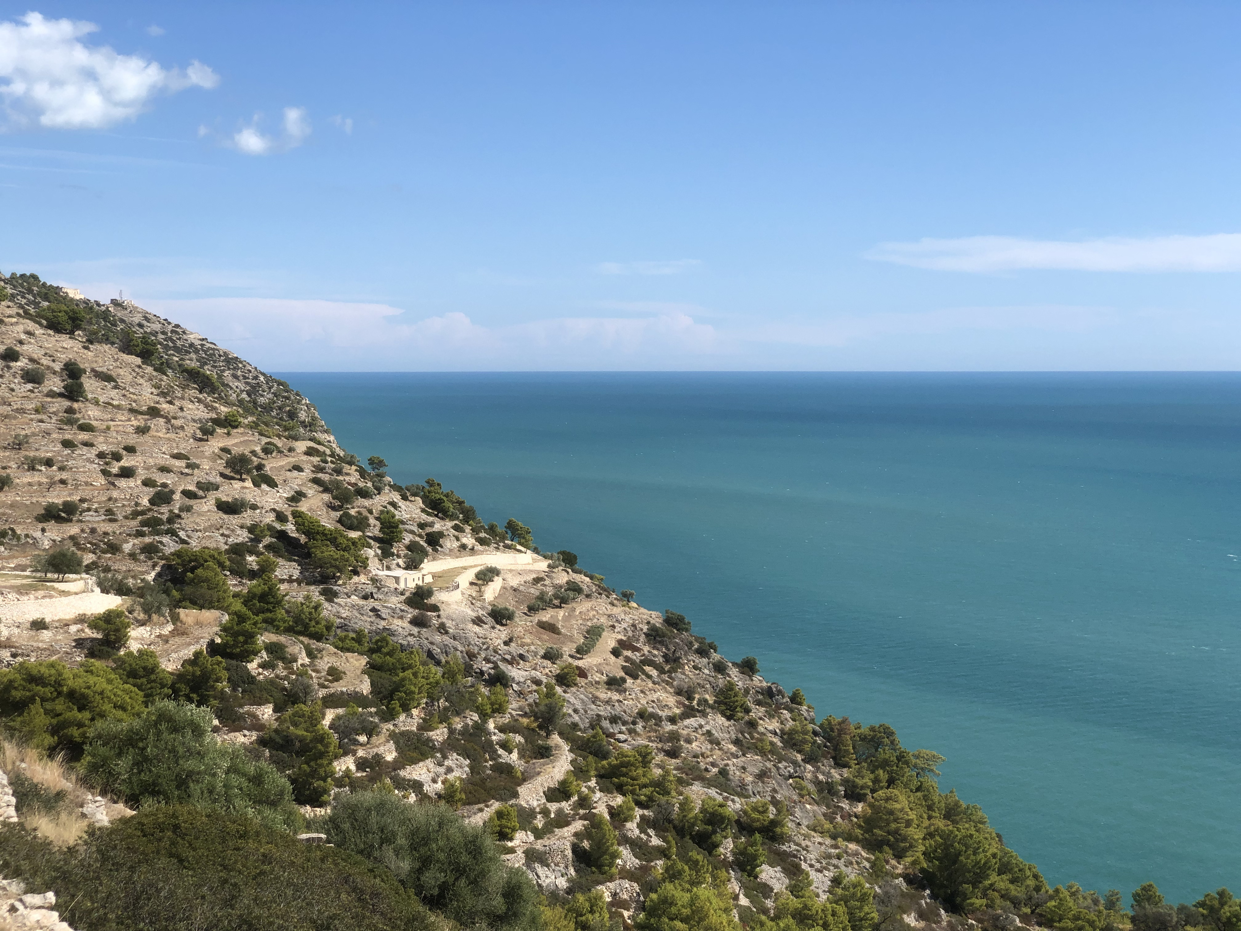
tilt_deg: -3.7
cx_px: 620
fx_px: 1864
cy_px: 466
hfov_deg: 36.8
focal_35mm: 52
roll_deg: +1.5
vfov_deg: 28.0
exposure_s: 1/1372
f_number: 2.4
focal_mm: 6
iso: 16
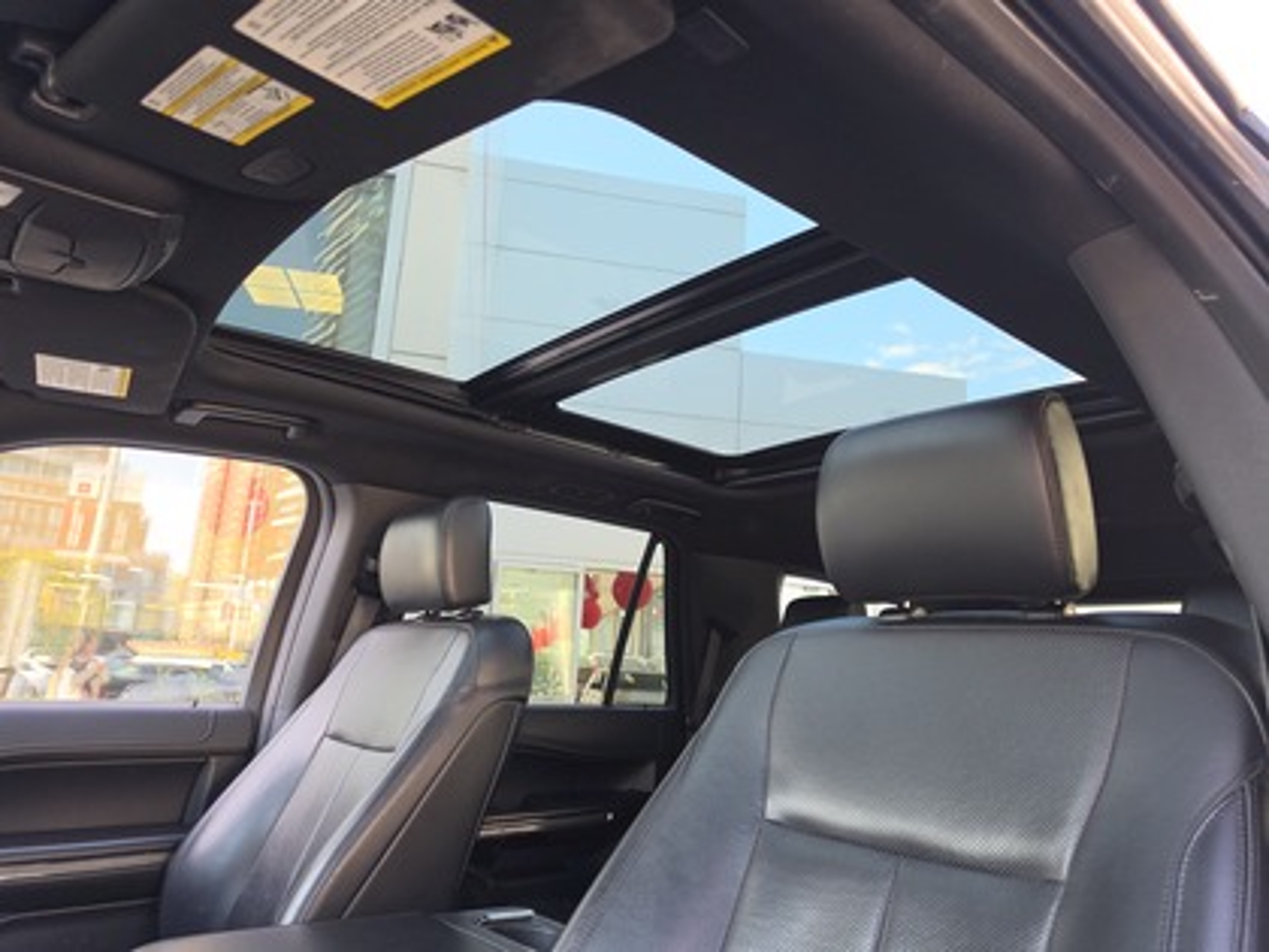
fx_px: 843
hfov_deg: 73.9
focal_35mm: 23
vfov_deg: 58.9
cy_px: 476
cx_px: 634
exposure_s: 1/61.5
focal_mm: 6.5
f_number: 1.4
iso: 20
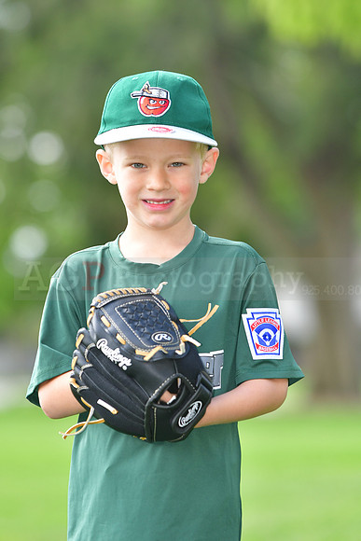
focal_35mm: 248
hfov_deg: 5.6
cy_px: 270
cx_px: 180
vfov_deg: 8.3
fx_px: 3720
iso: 500
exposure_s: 1/1250
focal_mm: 165
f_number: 4
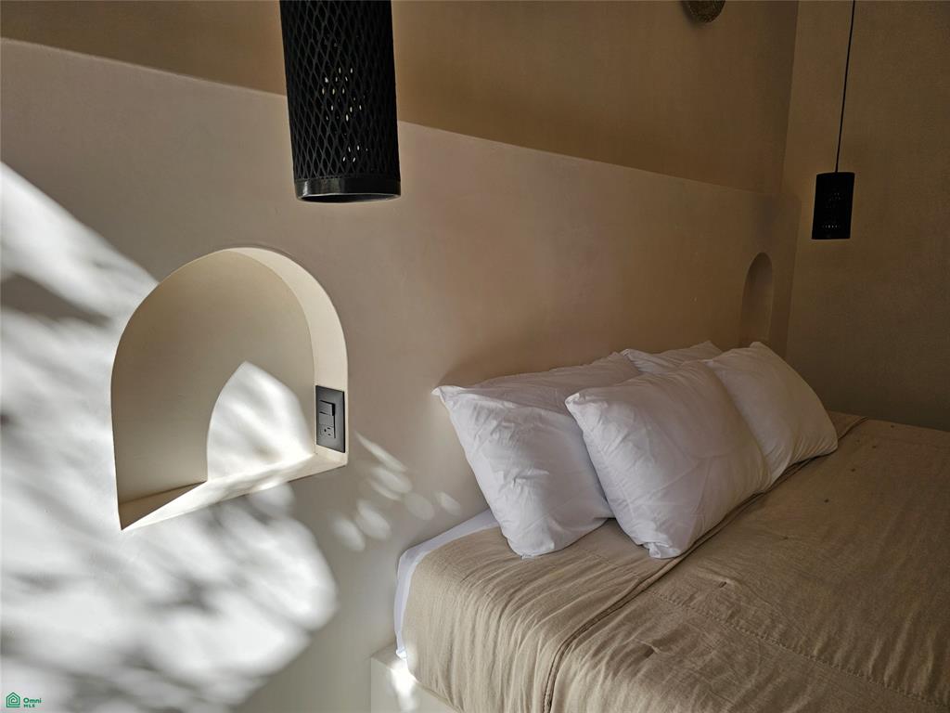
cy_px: 356
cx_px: 475
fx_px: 631
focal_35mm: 23
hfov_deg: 73.9
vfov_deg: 58.9
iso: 10
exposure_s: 1/141
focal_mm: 6.3
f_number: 1.7
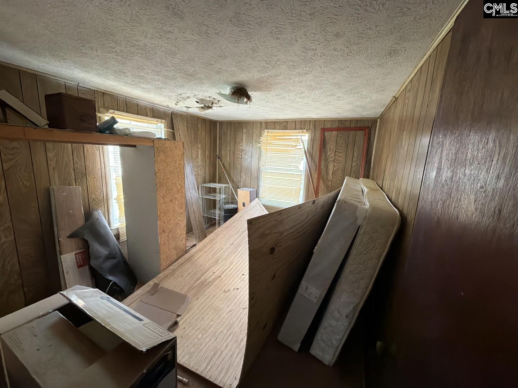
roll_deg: -2.9
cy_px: 194
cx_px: 259
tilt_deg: -11.2
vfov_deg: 85.7
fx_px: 209
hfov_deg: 102.1
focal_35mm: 14
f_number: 2.2
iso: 800
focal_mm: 2.22
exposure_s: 1/60
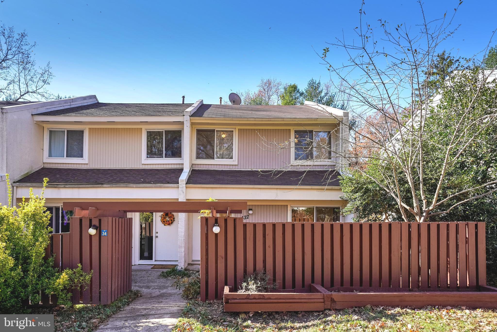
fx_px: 304
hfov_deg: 78.6
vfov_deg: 57.2
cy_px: 166
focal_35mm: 22
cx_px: 248
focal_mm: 22
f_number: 4.5
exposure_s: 1/200
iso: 100
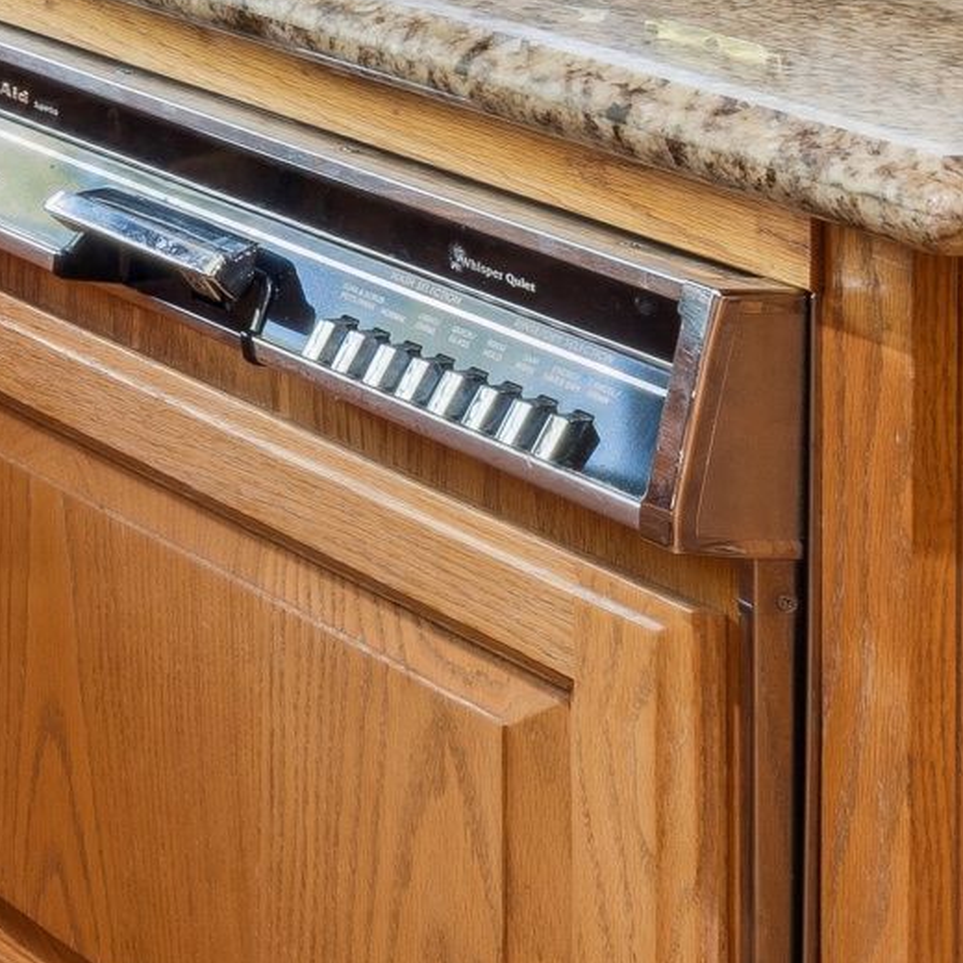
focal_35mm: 101
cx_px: -2248
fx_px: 3166
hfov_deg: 10.0
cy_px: -705
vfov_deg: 15.2
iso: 100
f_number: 13
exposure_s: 1/1.25
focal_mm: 17.1
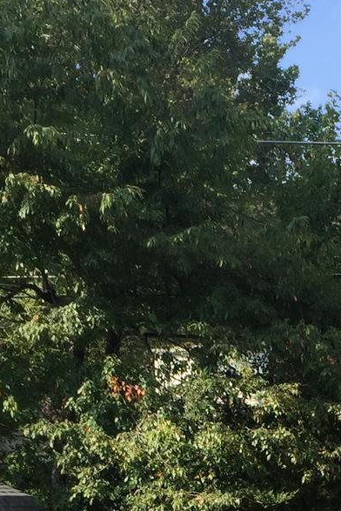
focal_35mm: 105
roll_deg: +0.3
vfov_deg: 18.5
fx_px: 1492
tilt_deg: -2.2
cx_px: 344
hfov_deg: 12.9
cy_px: 603
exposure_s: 1/964
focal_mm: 4.15
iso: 32
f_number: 2.2
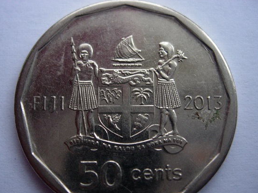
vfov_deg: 32.1
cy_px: 113
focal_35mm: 45
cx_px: 113
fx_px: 335
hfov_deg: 42.0
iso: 200
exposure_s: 1/29.3
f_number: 2.8
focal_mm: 7.8
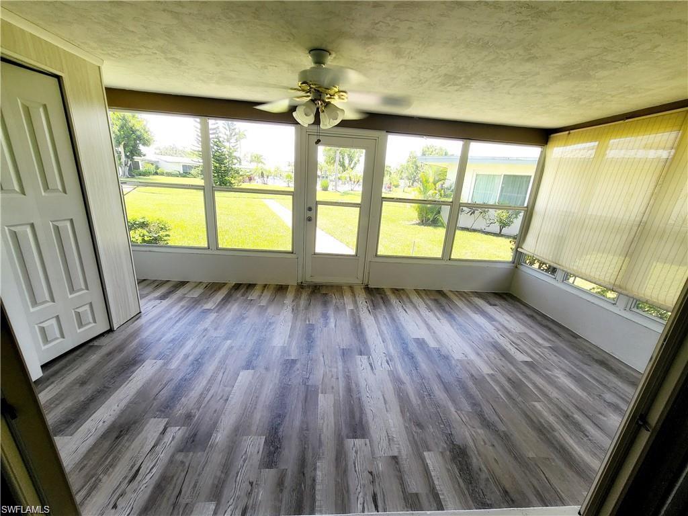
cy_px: 258
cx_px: 344
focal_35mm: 13
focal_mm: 1.74
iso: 32
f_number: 2.2
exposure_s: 1/60.2
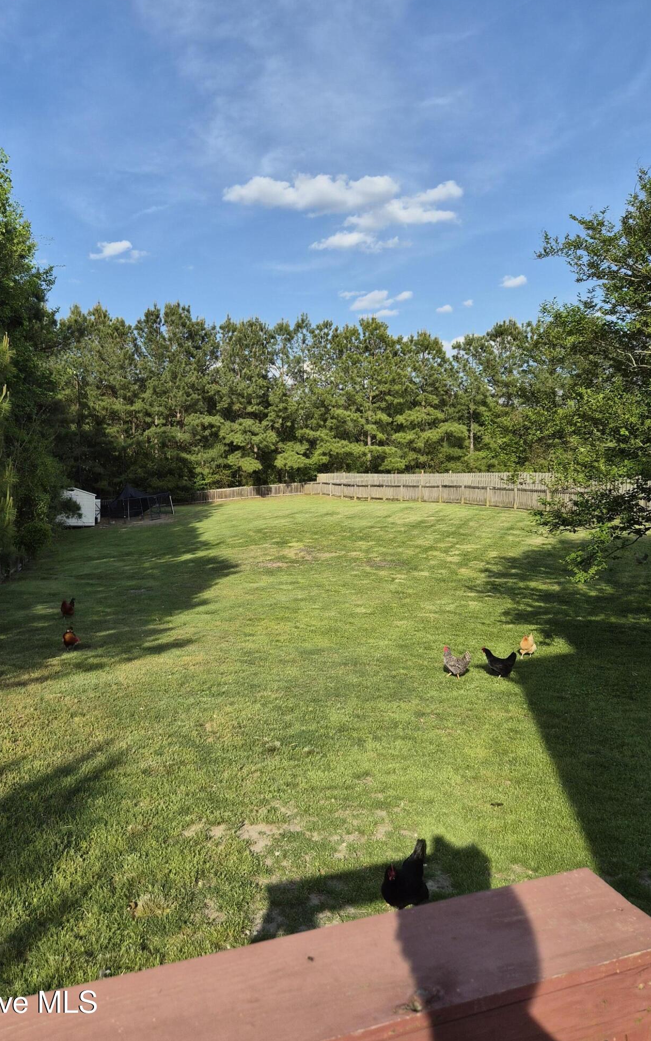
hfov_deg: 49.1
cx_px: 270
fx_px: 710
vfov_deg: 72.5
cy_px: 517
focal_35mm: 25
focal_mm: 5.4
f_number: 1.8
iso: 80
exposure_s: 1/4688
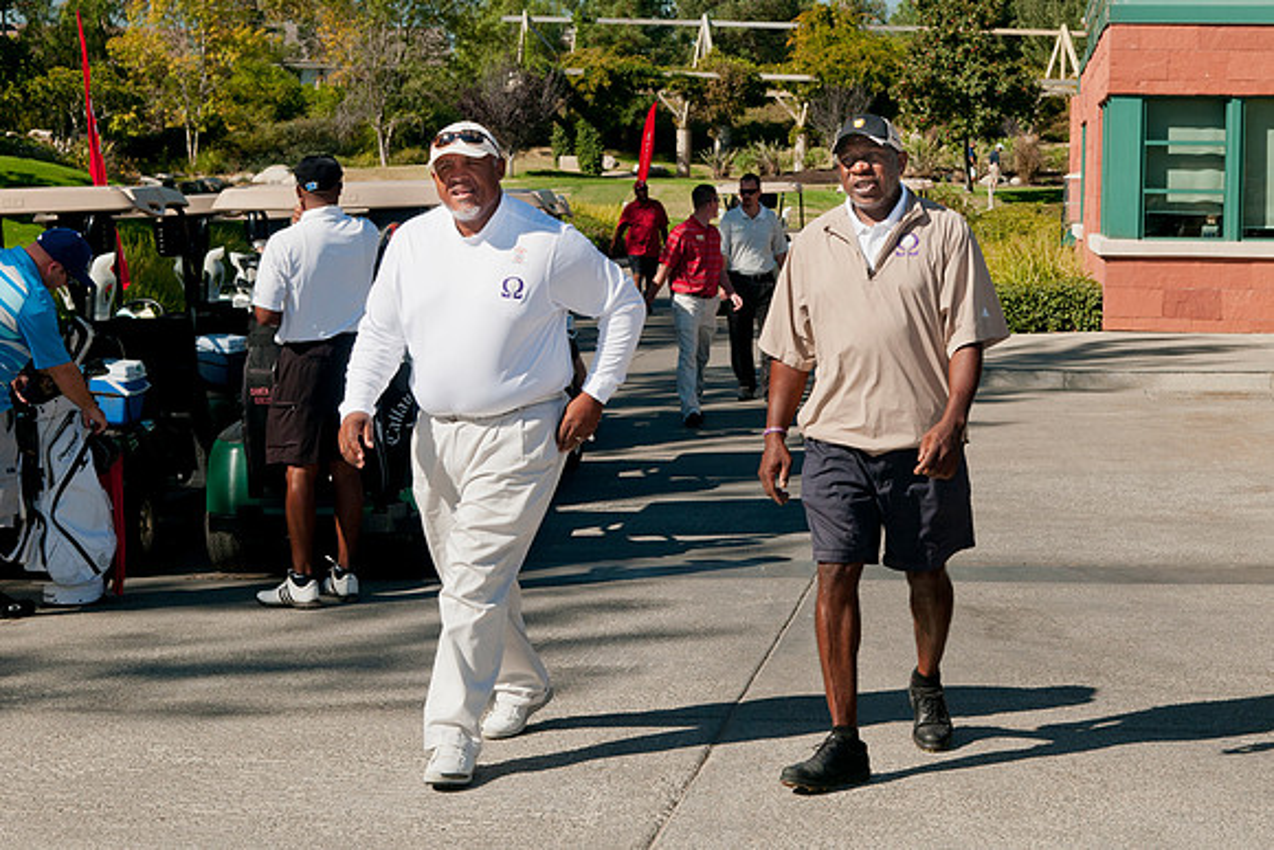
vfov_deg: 19.8
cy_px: 365
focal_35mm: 69
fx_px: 2439
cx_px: 767
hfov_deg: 29.2
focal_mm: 38
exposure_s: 1/250
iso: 200
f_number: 8
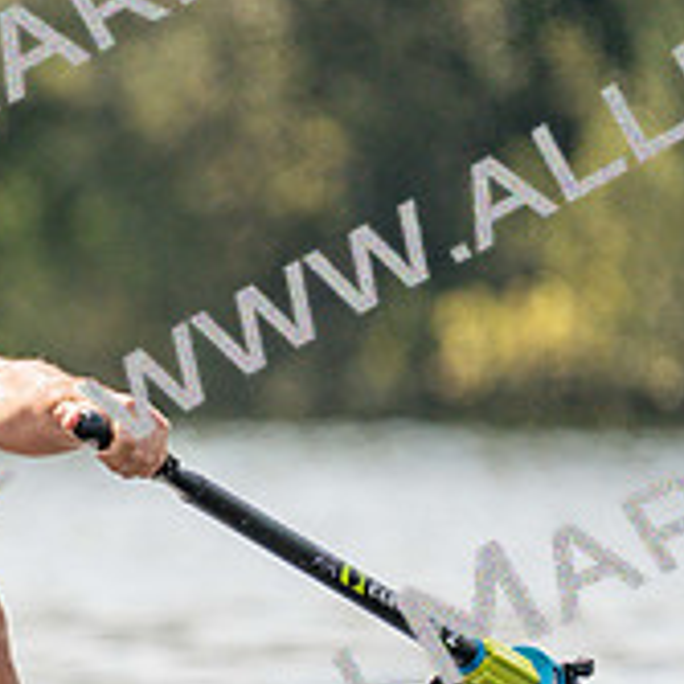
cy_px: 510
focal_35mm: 1576
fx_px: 35232
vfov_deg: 1.1
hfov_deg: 1.1
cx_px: -217
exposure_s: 1/1600
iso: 320
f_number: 6.3
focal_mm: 535
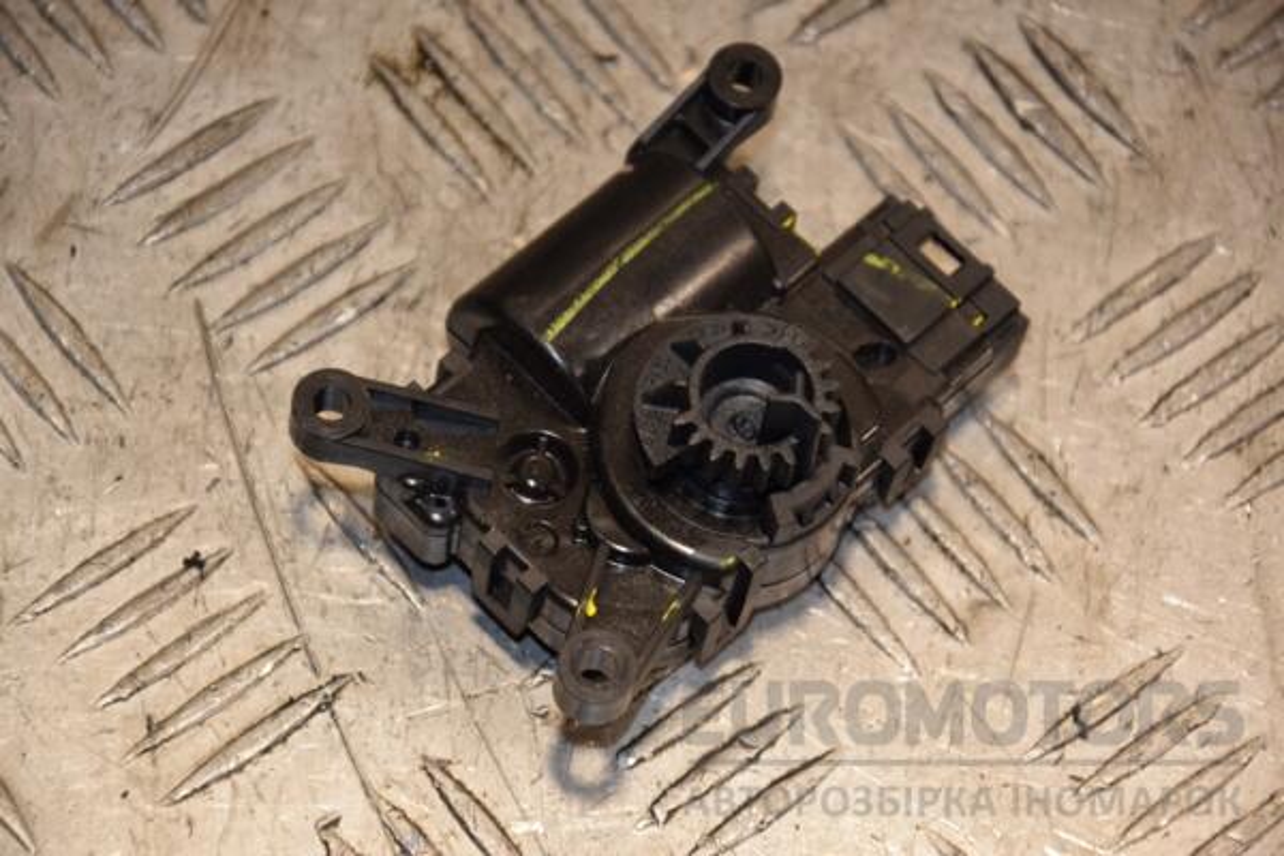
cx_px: 642
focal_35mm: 158
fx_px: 5617
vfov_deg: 8.7
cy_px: 428
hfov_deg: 13.0
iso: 800
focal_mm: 105
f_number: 5.6
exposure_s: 1/200
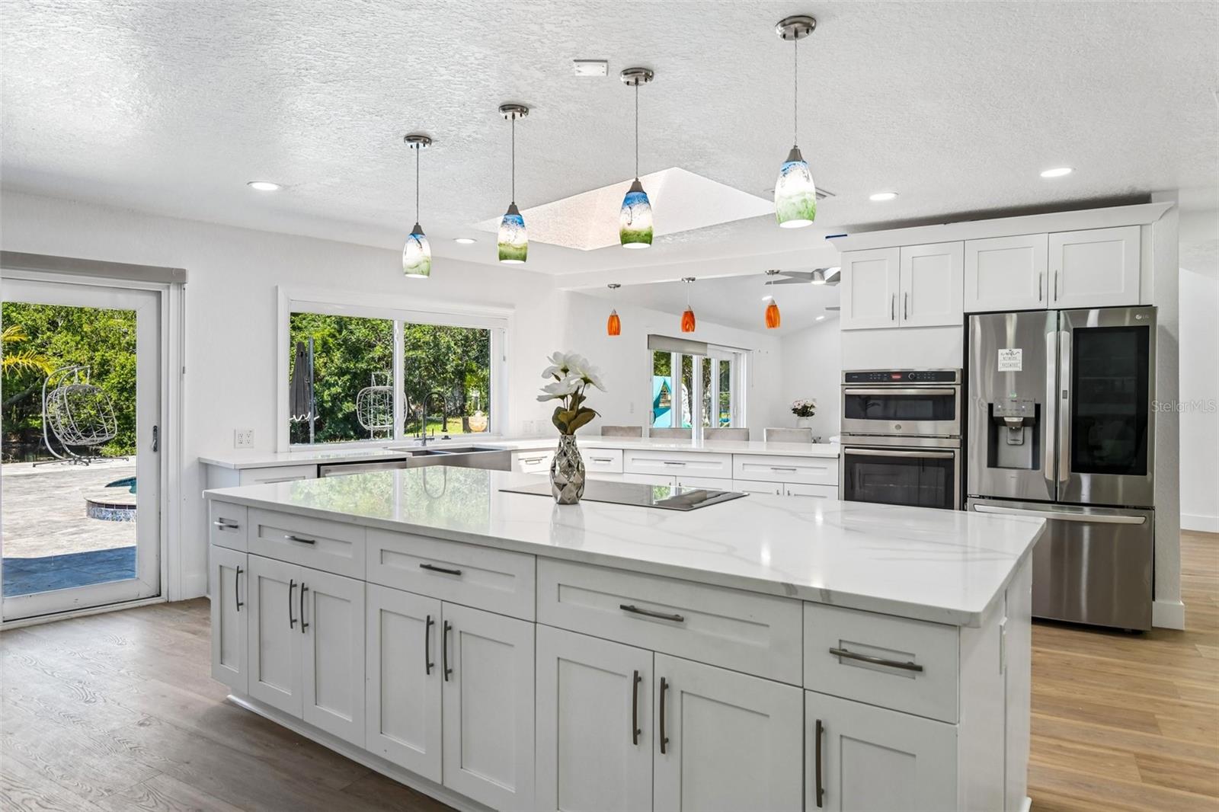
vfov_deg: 57.2
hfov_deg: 78.6
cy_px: 406
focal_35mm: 22
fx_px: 745
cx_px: 610
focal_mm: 22
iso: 400
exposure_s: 1/125
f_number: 8
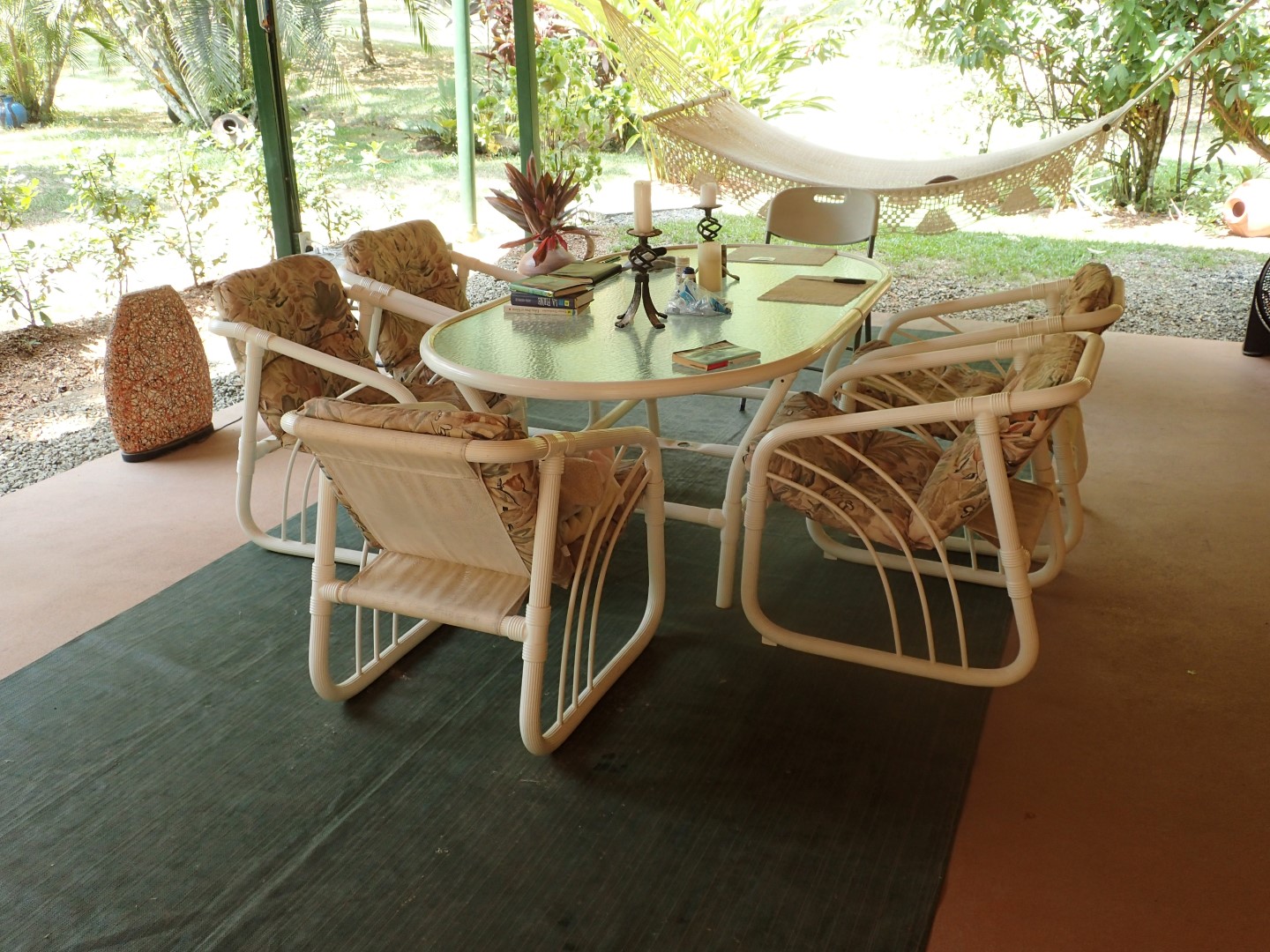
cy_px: 476
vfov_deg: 46.8
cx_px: 635
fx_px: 1101
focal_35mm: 30
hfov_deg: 60.0
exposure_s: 1/80
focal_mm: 5.5
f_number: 3.2
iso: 100
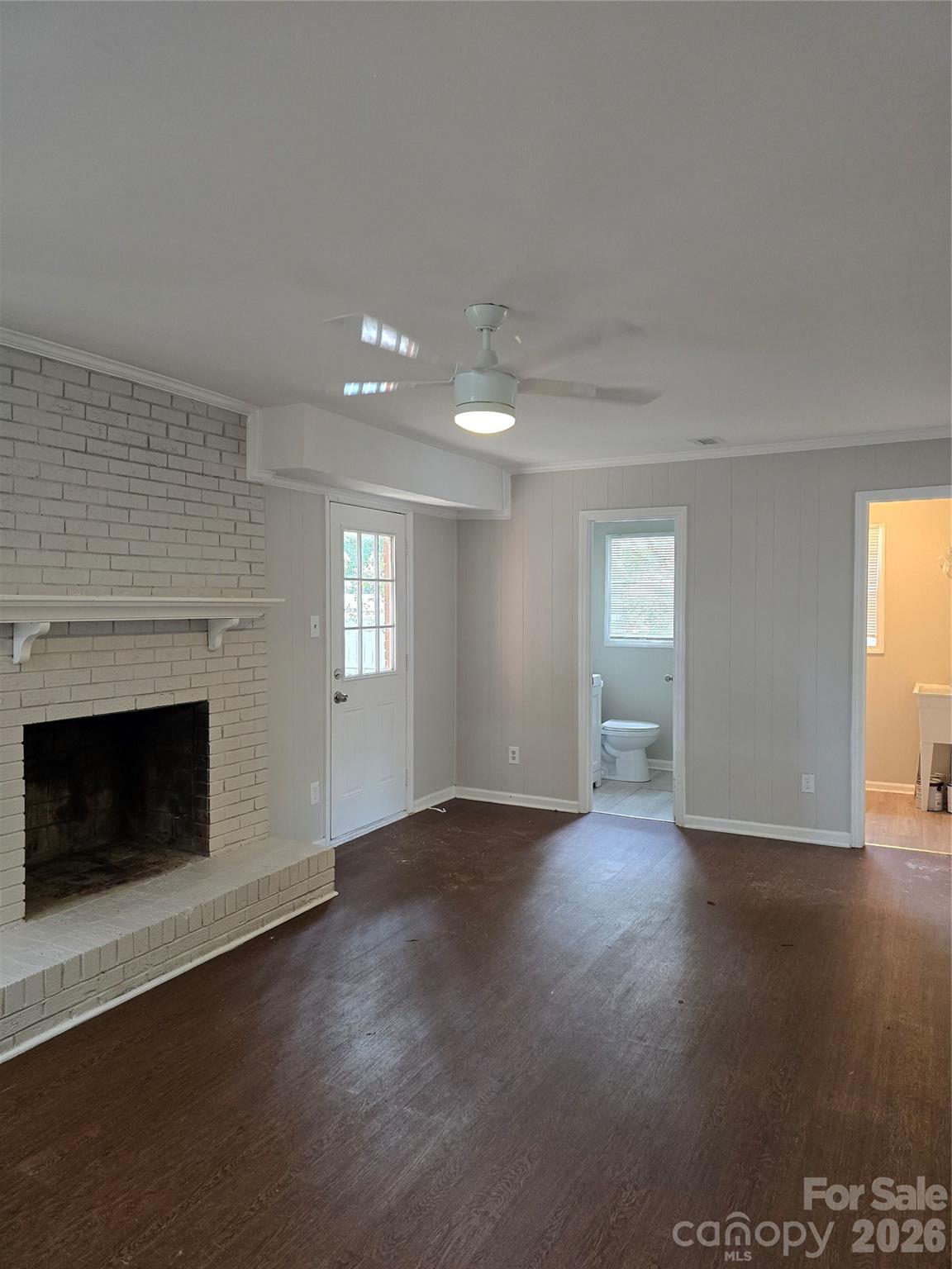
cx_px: 476
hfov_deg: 58.9
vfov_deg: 73.9
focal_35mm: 23
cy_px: 634
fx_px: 843
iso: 400
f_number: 1.7
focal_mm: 6.3
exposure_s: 1/120
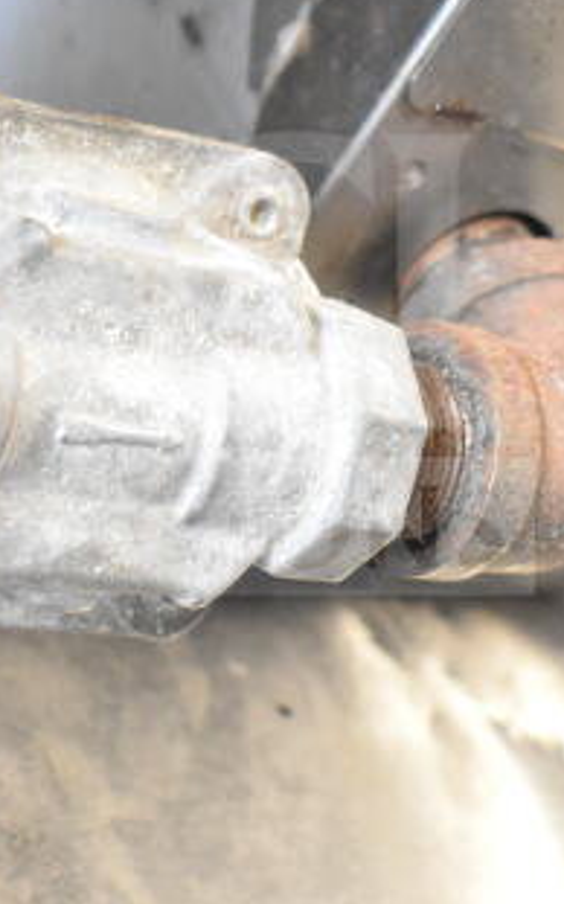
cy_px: 365
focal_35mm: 93
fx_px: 2290
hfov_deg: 14.0
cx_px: 206
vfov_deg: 22.3
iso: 2800
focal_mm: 31
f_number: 4.2
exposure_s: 1/50
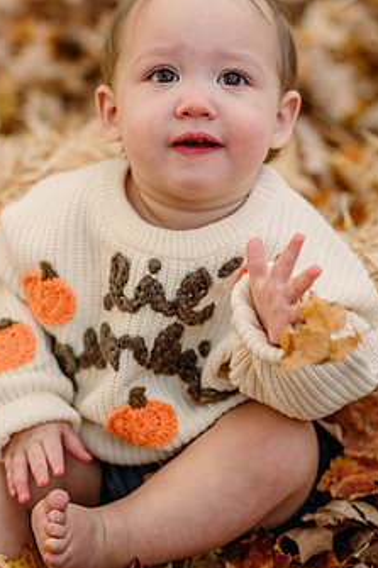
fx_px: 1419
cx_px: 151
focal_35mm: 90
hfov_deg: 15.2
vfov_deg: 22.6
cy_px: 244
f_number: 2.5
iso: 250
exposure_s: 1/400
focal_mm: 67
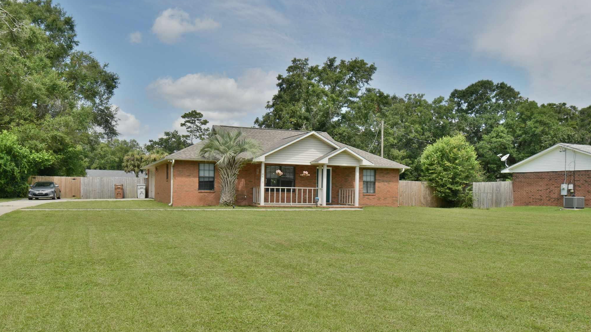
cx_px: 294
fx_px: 501
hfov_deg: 61.0
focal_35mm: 32
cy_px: 191
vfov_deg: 36.6
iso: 100
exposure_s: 1/100
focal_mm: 20
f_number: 13
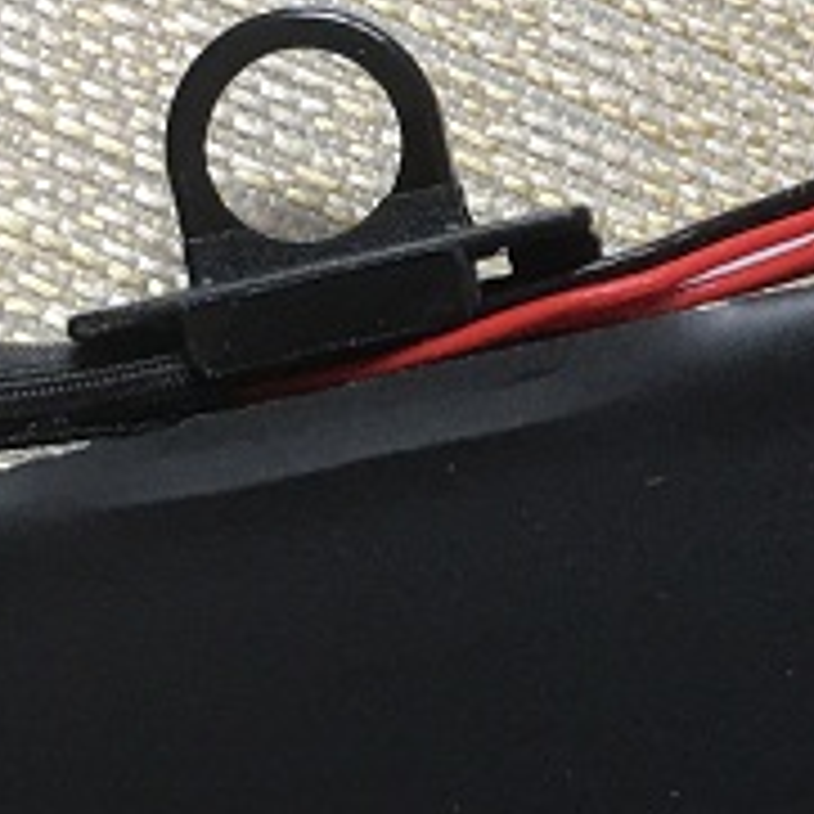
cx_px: 720
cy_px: 373
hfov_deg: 15.3
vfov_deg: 15.4
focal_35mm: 113
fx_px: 3006
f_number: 2.2
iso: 50
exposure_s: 1/33
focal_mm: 4.15
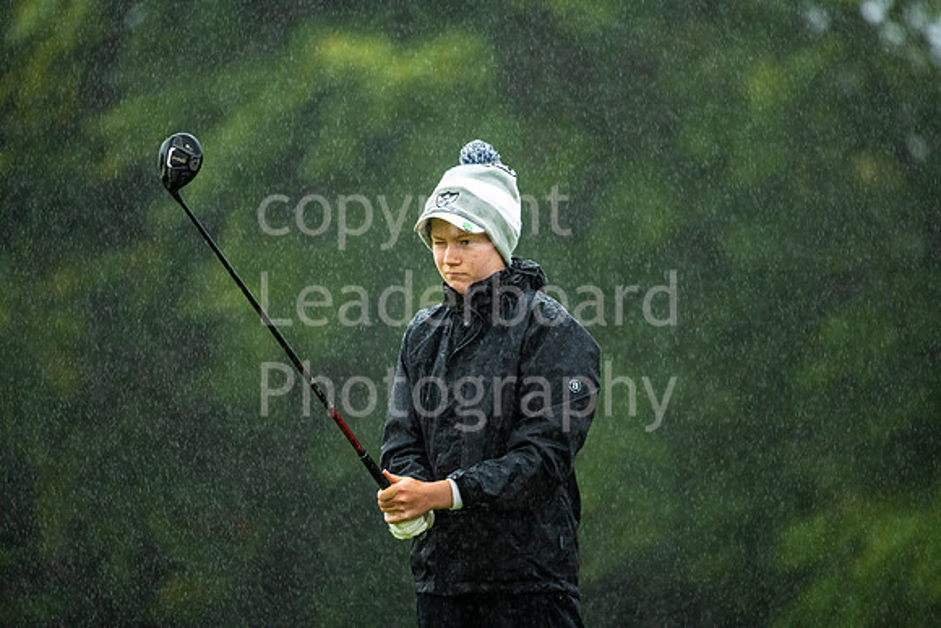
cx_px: 470
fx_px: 7843
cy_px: 314
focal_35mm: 300
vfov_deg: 4.6
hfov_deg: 6.9
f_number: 4
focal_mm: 300
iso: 1250
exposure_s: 1/500
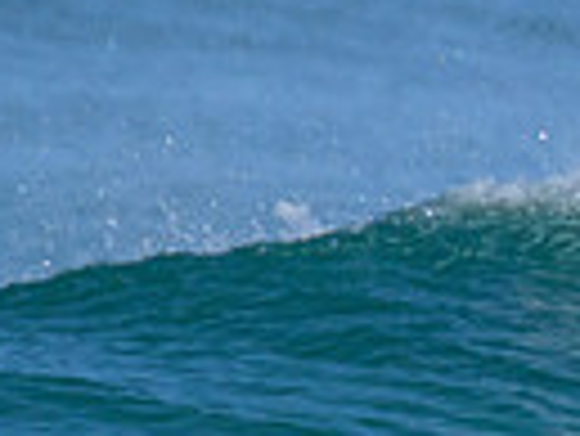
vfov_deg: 0.3
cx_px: 1586
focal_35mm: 4646
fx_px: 77917
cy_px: 276
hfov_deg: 0.4
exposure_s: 1/2000
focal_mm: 800
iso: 1800
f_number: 11
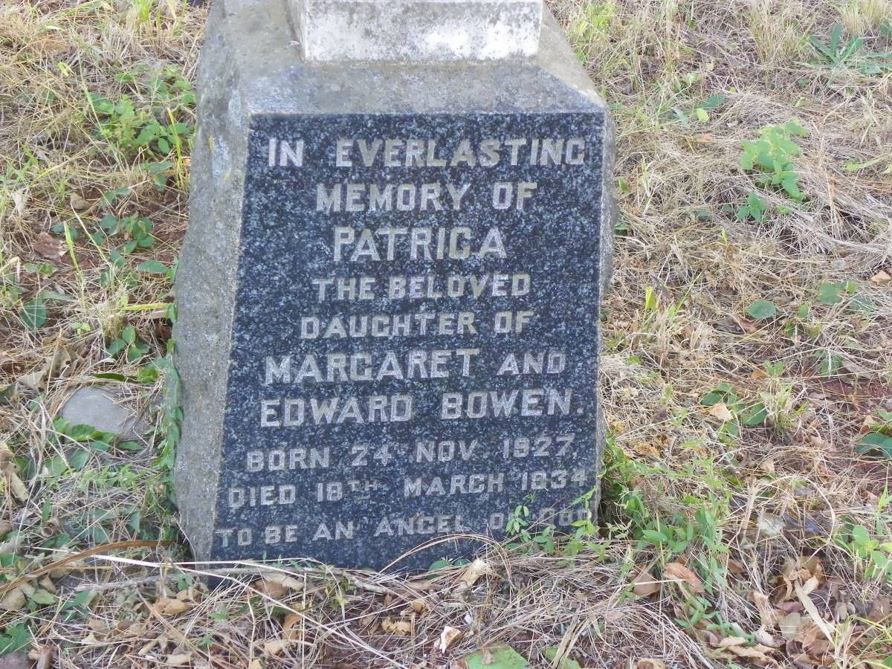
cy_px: 334
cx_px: 446
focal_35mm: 78
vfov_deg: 18.9
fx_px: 2010
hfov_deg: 25.0
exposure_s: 1/40
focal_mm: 13.8
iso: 200
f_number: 4
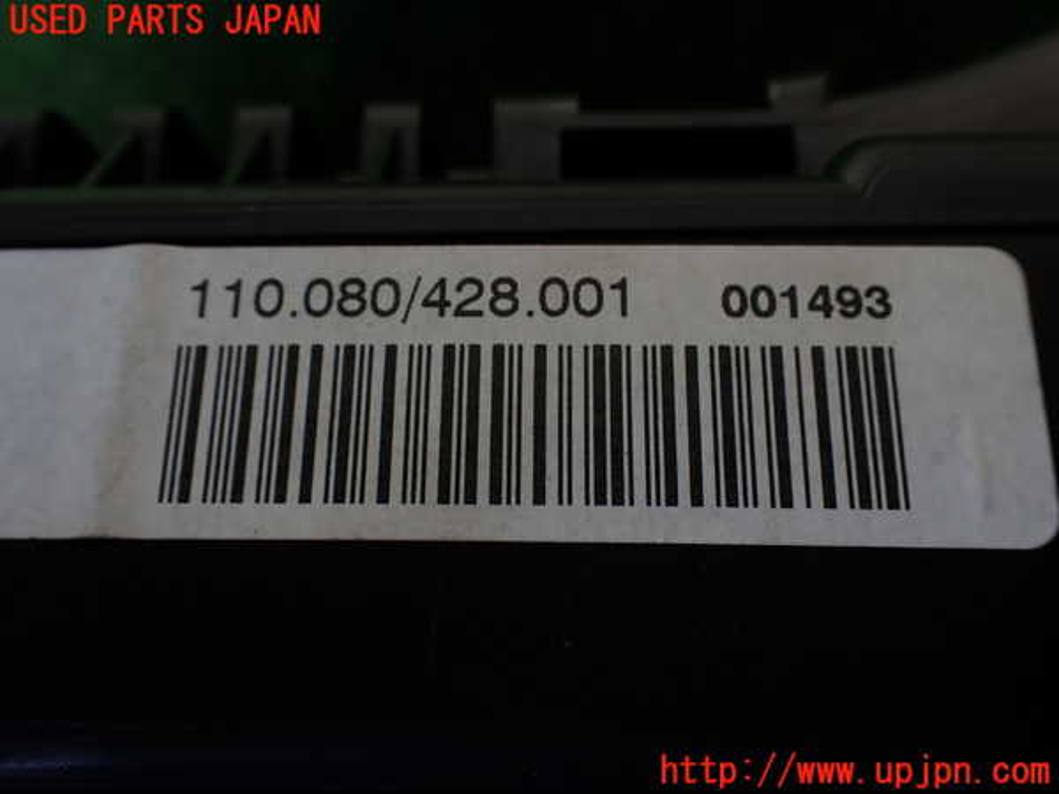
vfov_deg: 46.8
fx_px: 918
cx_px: 530
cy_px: 397
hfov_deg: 60.0
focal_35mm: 30
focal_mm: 5.4
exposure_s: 1/250
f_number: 3.2
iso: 100
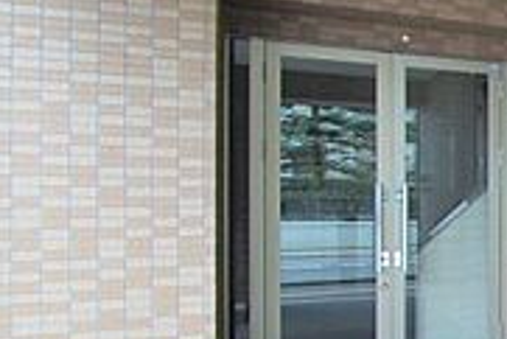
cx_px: 885
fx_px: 747
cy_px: 165
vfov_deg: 25.6
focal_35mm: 53
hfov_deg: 23.0
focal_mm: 10
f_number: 4.5
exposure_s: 1/50
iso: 100
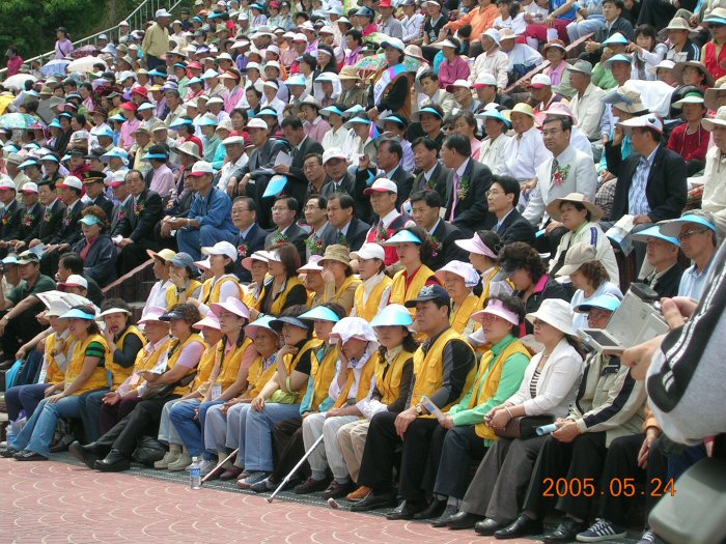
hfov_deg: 20.0
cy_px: 272
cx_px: 363
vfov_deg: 15.1
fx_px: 2055
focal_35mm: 98
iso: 50
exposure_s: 1/252
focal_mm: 14.9
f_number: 4.6
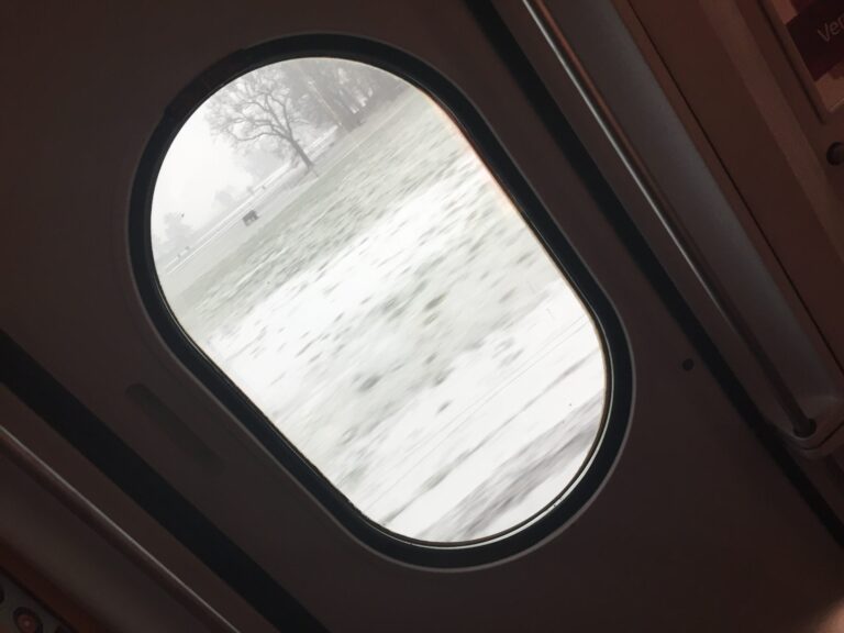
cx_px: 422
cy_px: 316
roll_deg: +36.9
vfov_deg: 48.2
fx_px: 707
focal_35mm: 29
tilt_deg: -16.7
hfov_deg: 61.7
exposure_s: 1/40
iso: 32
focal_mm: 4.15
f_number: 2.2
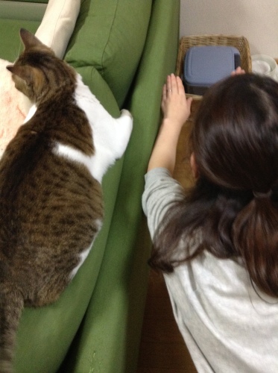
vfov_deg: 55.4
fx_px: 355
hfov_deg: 42.8
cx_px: 139
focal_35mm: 33
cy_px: 186
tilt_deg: -59.6
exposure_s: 1/24
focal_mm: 3.3
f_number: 2.4
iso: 200
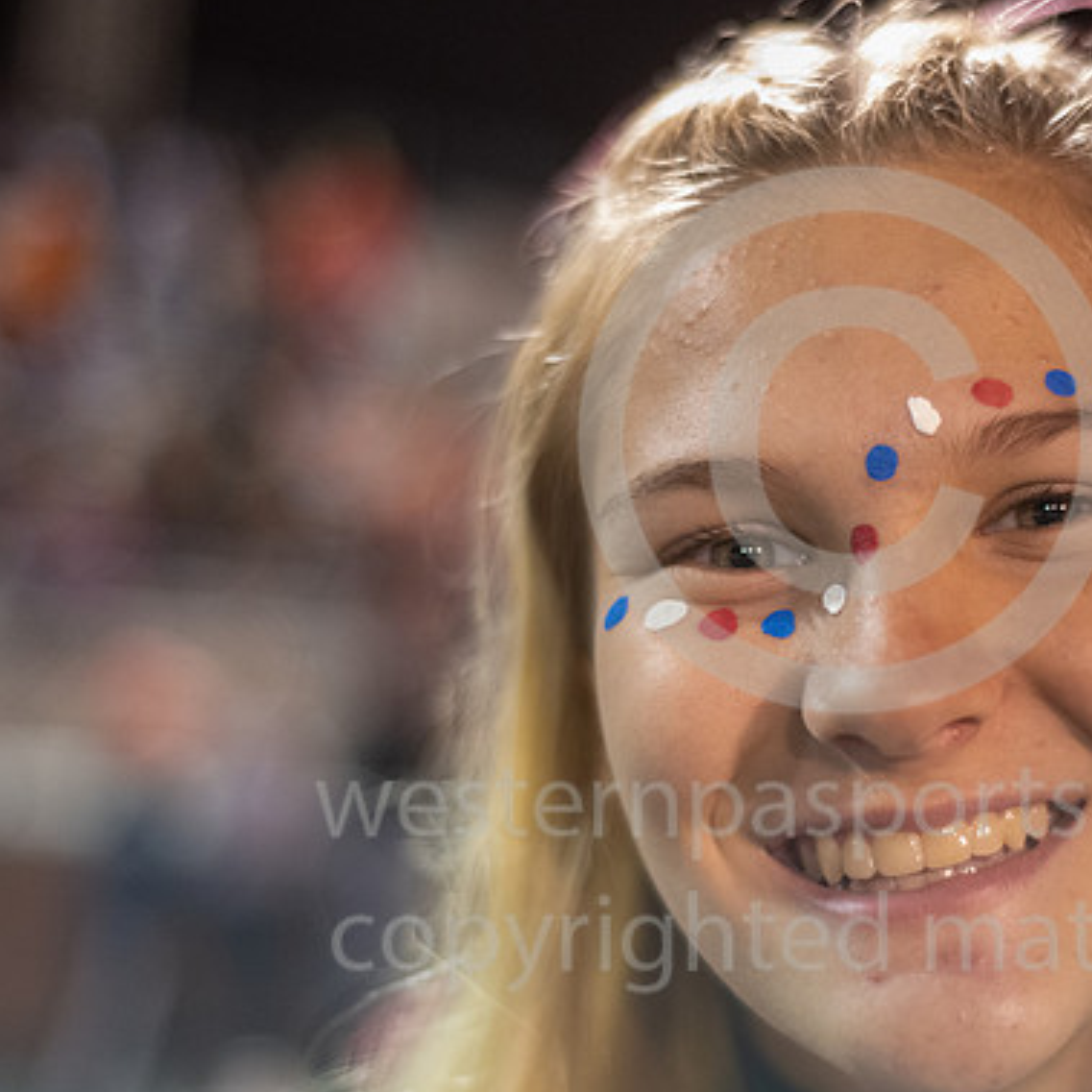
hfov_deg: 26.1
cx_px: 824
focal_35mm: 65
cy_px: 549
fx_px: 2320
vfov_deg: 26.5
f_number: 2
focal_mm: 50
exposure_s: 1/320
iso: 6400
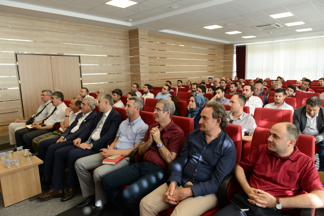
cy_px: 108
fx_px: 216
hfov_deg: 73.7
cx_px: 162
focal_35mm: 24
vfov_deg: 53.1
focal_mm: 24
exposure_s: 1/80
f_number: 5.6
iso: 1250
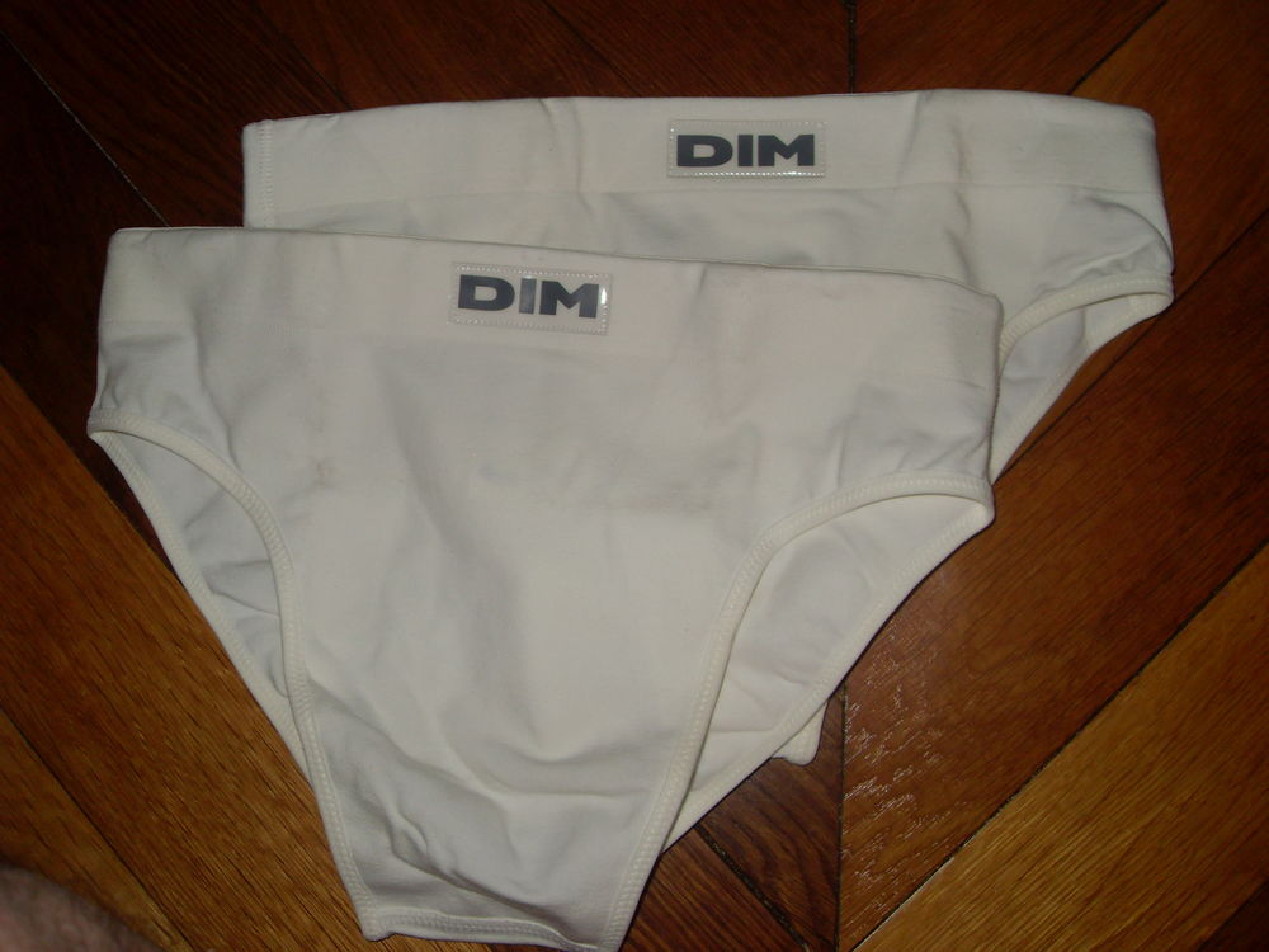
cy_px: 476
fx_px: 1283
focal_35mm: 35
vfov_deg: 40.7
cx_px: 634
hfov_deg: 52.6
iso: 100
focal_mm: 6.3
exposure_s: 1/45
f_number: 2.8
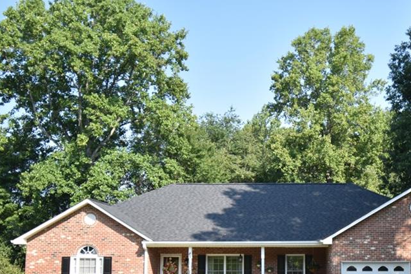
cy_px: 210
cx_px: 277
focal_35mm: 46
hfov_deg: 42.3
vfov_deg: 28.8
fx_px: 523
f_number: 5.6
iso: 100
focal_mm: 19
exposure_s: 1/160
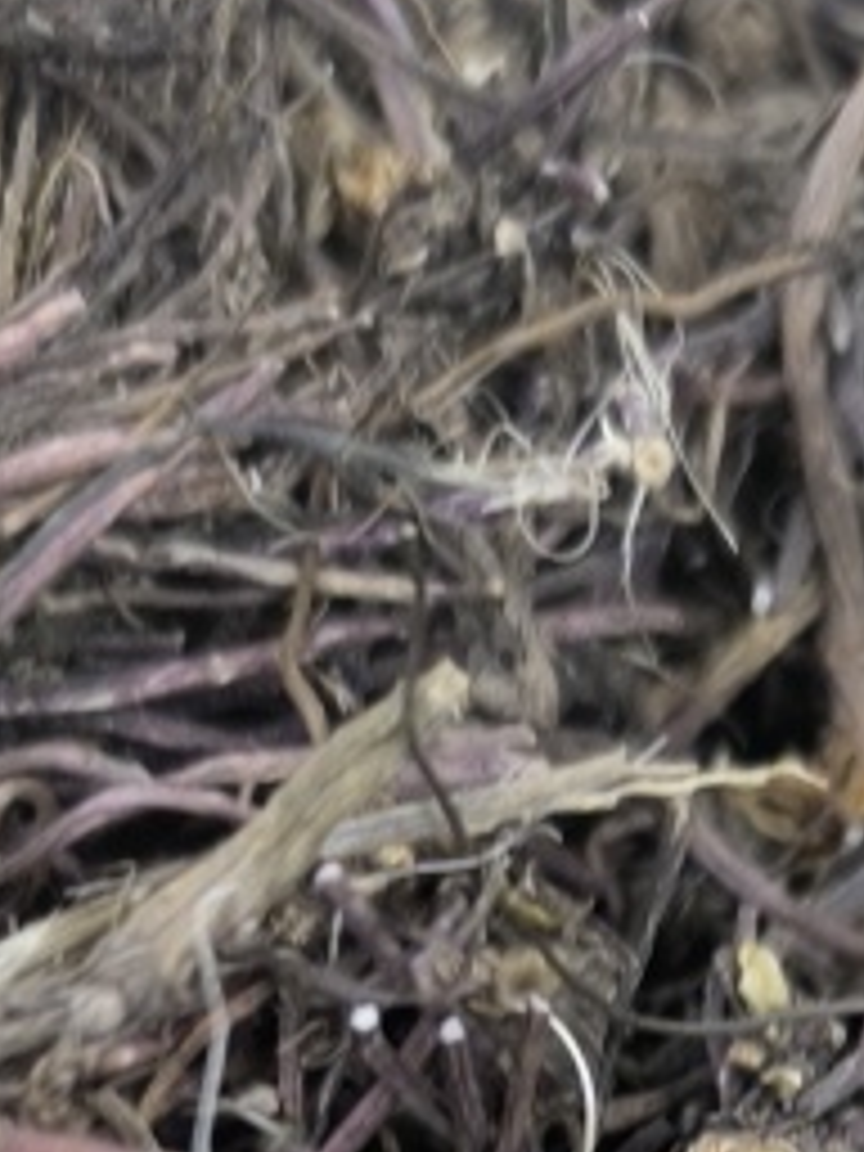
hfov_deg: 15.4
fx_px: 3195
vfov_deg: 17.8
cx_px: 612
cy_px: 1829
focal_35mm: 96
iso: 1000
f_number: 1.65
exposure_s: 1/25
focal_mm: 6.14
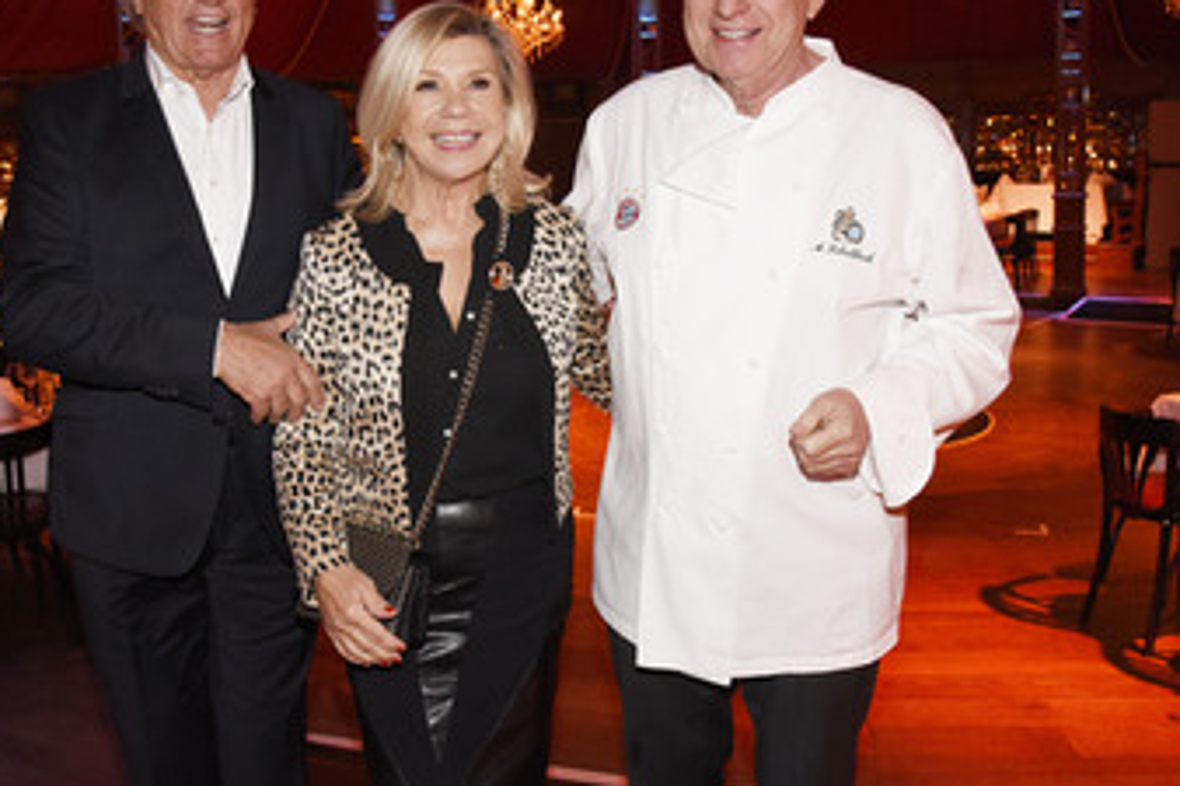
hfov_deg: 58.2
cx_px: 463
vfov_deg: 40.7
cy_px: 286
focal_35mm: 32
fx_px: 1048
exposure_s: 1/60
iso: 2500
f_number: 6.3
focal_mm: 24
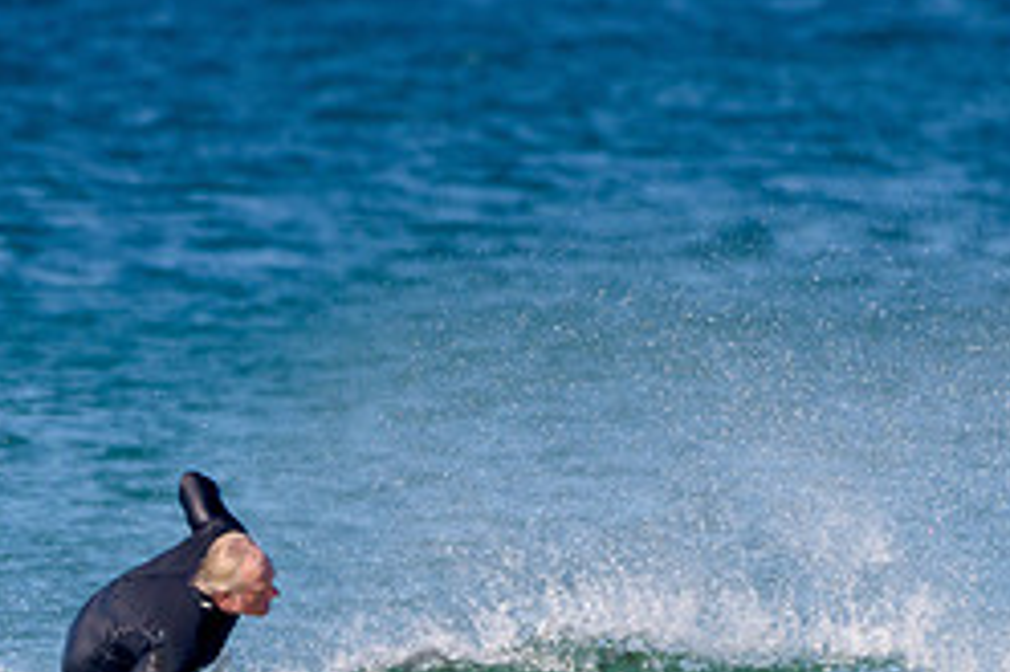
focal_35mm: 1435
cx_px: 308
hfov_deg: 1.4
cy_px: 503
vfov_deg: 1.0
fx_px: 40232
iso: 360
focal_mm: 500
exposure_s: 1/1000
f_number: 5.6
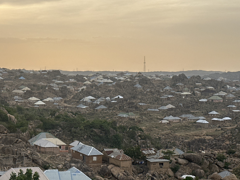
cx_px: 64
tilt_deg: -3.2
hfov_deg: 24.5
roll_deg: -0.2
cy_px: 104
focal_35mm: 79
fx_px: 548
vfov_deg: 18.6
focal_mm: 6.86
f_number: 1.78
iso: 64
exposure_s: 1/894
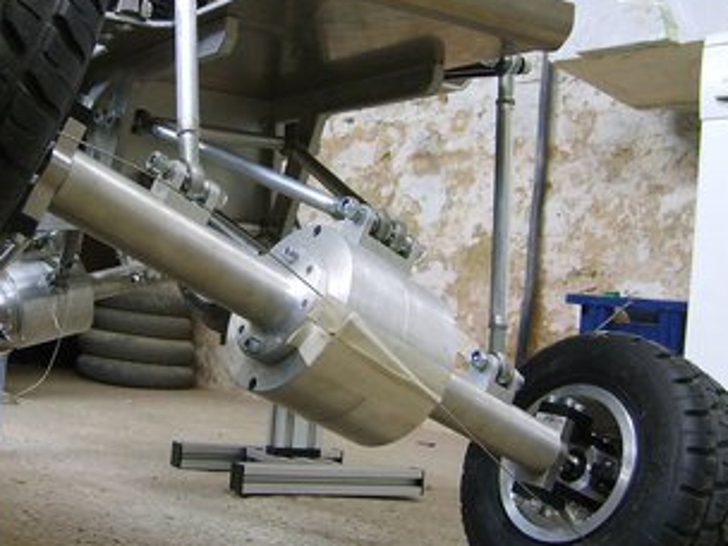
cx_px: 266
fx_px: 967
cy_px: 247
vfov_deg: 31.5
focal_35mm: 46
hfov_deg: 40.9
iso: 139
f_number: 2.8
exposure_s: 1/20
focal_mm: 5.8
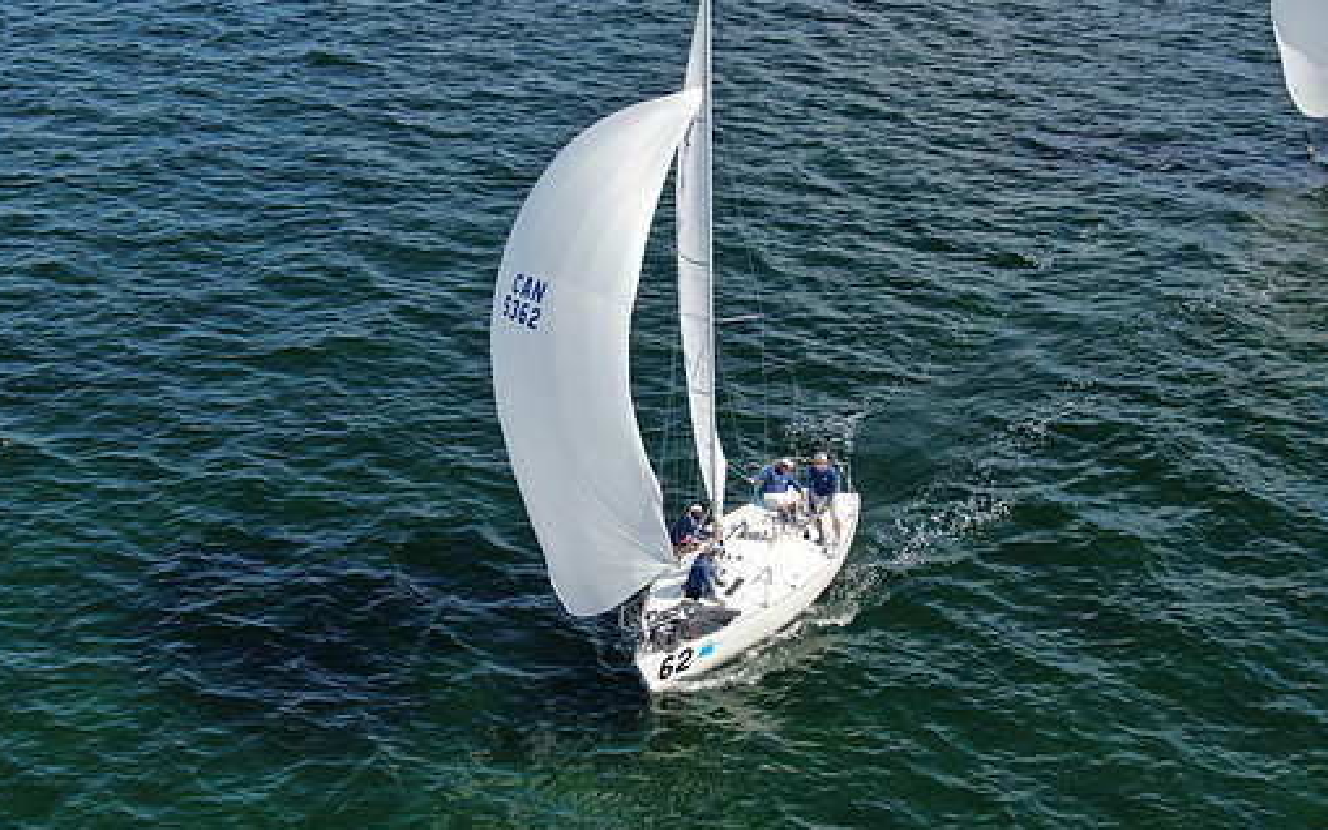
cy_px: 422
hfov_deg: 35.1
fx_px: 2099
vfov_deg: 22.4
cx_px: 603
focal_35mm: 58
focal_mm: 8.6
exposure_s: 1/640
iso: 100
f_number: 3.8
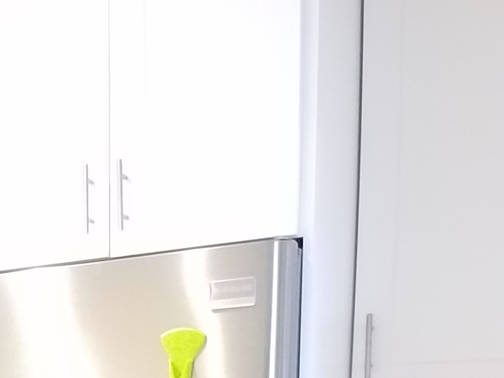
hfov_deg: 19.5
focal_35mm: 97
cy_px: 565
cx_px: -25
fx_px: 1412
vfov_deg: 14.3
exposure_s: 1/24
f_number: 1.7
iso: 800
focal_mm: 4.2
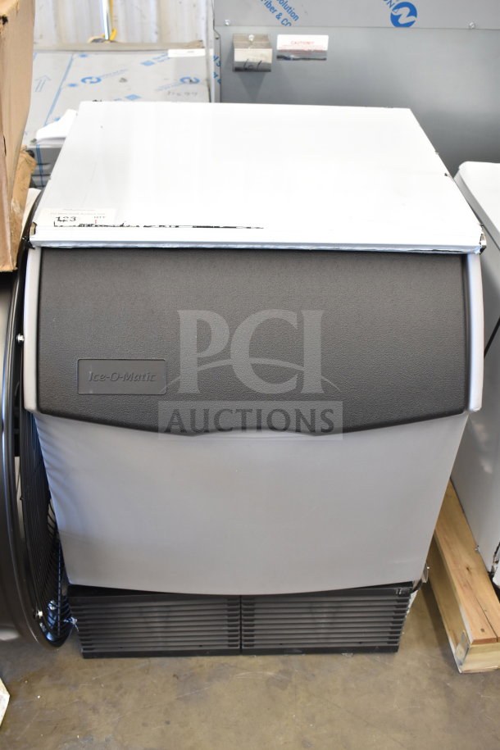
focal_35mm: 36
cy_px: 375
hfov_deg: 36.9
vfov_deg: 53.1
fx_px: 750
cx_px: 250
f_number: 3.8
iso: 800
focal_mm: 24
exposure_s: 1/40
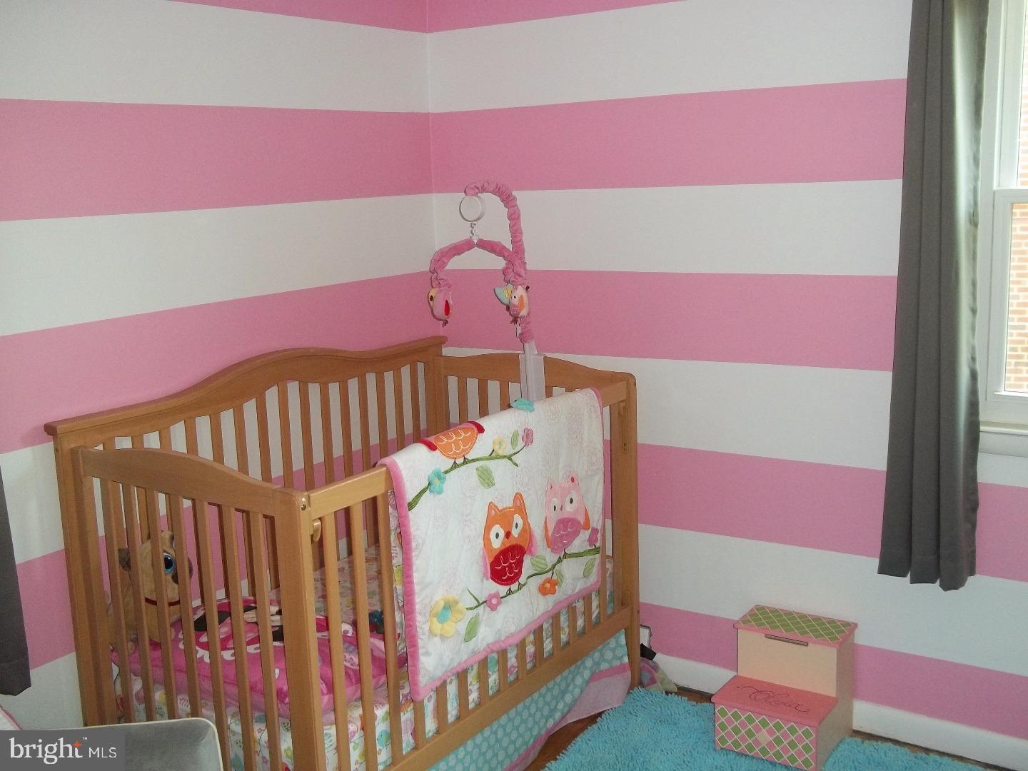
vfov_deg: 39.7
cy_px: 386
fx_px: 1069
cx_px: 514
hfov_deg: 51.4
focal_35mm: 36
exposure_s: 1/30
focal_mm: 6.5
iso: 160
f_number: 3.1
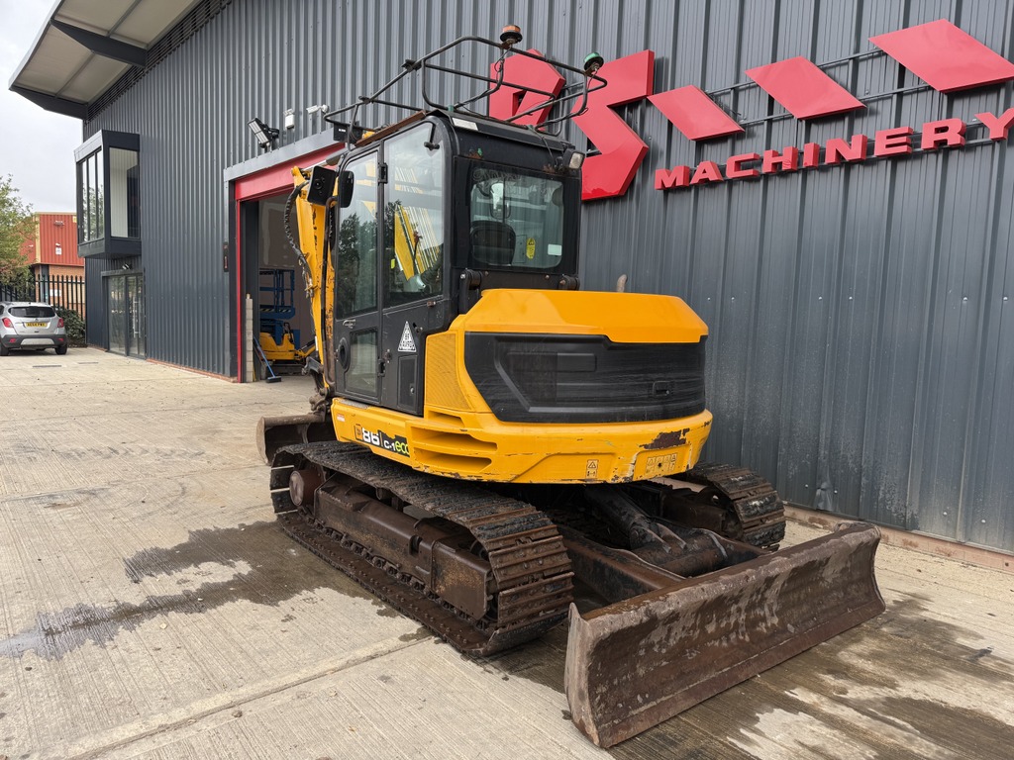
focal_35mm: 24
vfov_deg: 56.8
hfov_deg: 71.6
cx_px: 507
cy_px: 380
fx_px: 703
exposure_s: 1/504
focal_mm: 6.76
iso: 80
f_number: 1.78
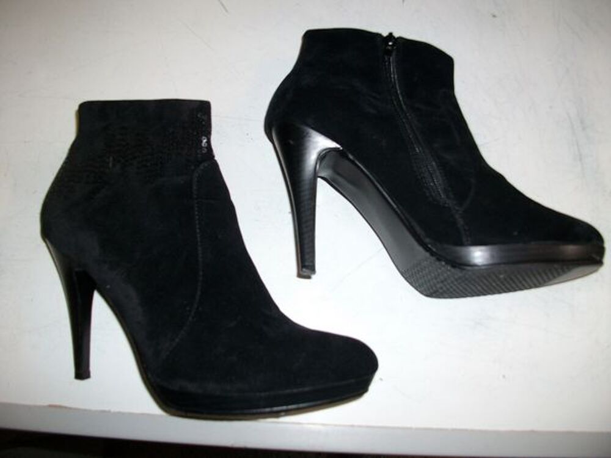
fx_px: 565
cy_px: 229
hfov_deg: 56.8
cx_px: 306
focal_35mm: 32
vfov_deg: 44.2
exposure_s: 1/40
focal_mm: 5.7
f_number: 2.9
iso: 125
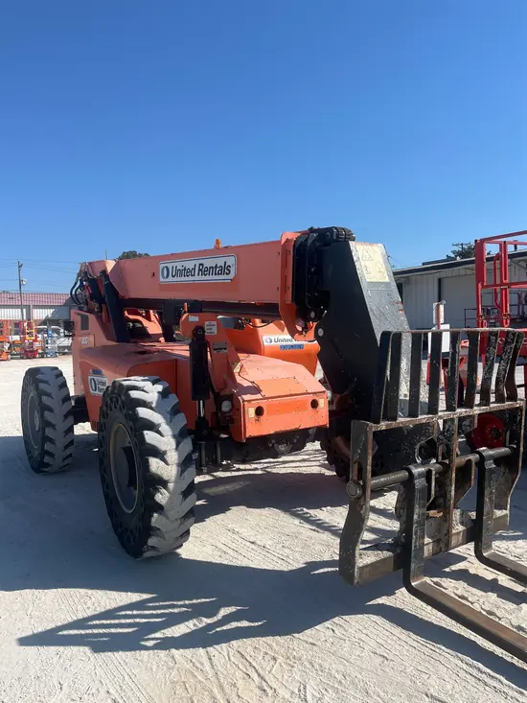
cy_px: 352
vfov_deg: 67.3
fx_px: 528
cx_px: 264
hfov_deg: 53.1
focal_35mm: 26
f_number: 1.6
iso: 50
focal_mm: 5.1
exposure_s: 1/4016
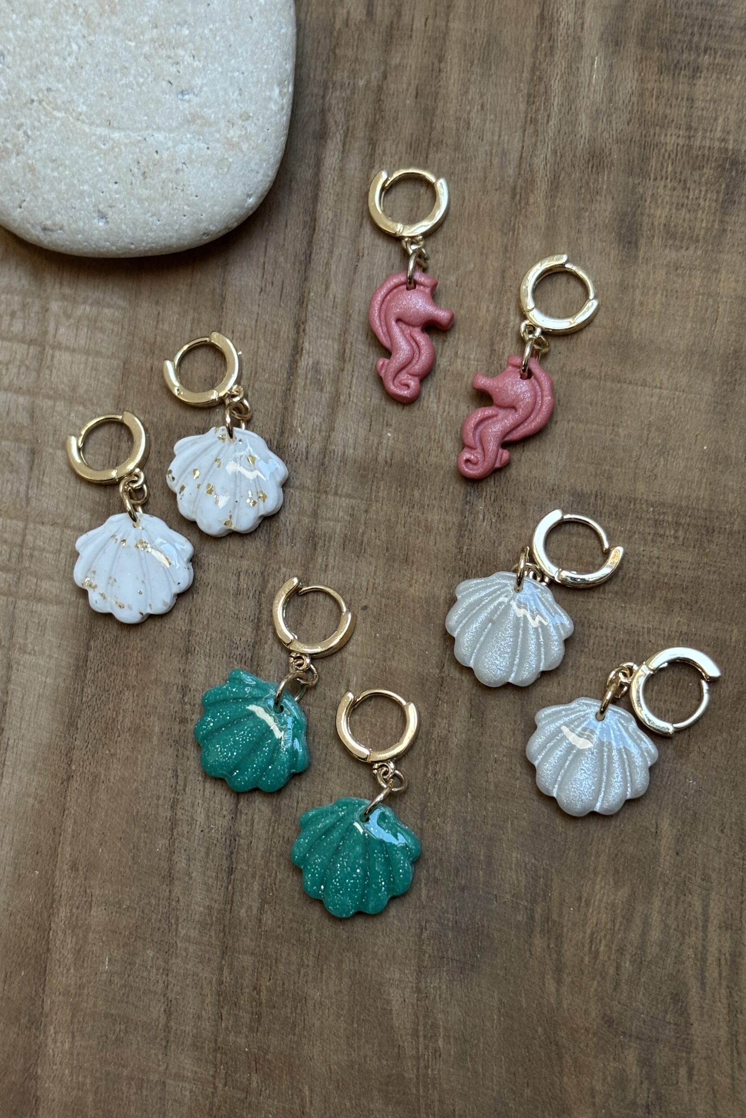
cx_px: 371
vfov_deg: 36.2
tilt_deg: -77.9
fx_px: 1709
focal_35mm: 55
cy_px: 561
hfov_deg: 24.6
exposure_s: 1/40
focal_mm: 5.96
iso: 160
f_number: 1.6
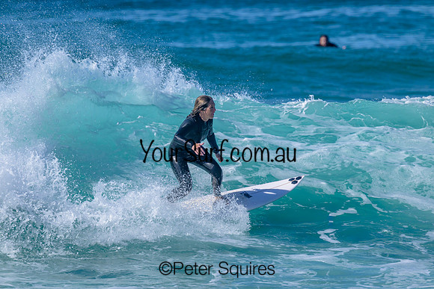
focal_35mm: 800
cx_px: 217
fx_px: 9646
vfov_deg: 1.7
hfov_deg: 2.6
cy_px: 144
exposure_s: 1/2000
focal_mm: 800
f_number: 11
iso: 640
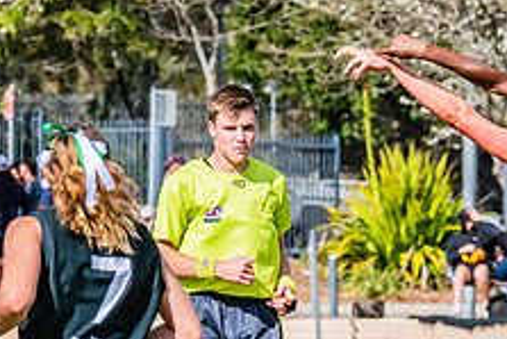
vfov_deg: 1.5
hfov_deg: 2.2
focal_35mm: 944
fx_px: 13303
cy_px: 198
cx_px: 474
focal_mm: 240
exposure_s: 1/1250
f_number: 11
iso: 800
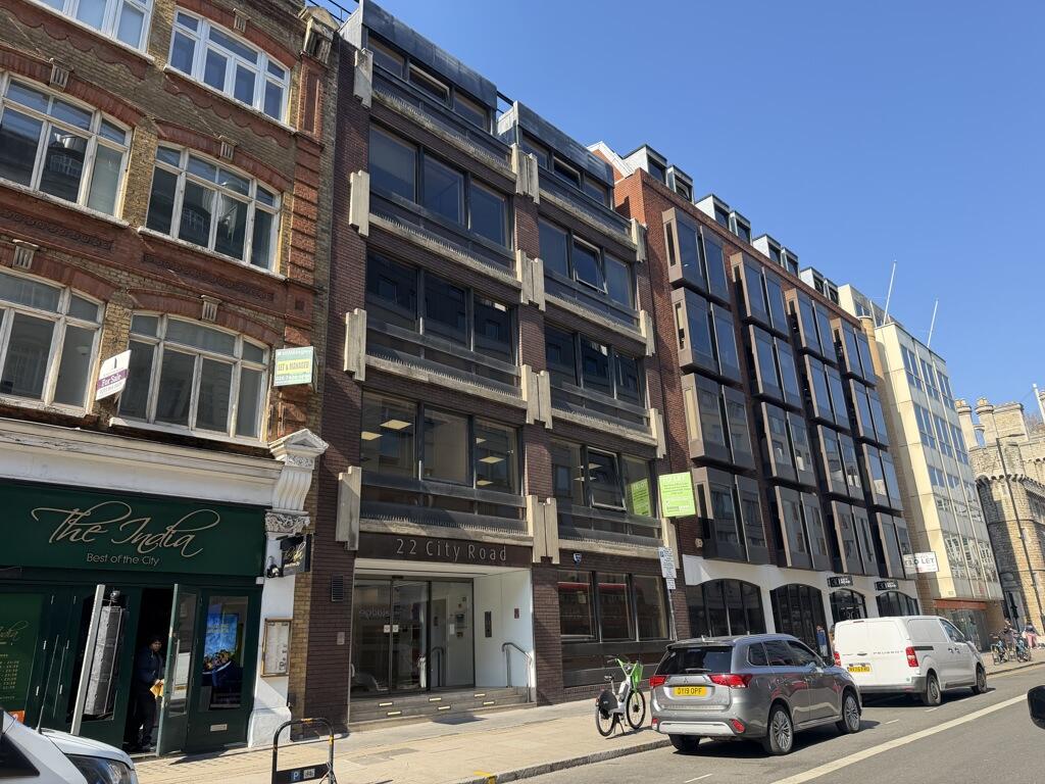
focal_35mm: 24
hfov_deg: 71.6
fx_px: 725
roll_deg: +2.1
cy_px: 392
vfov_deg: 56.8
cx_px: 522
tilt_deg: +18.6
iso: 100
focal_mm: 6.76
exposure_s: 1/1770
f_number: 1.78
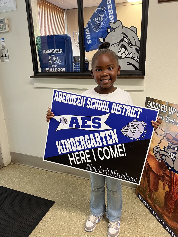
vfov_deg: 67.3
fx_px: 178
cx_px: 89
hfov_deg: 53.1
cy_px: 118
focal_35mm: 26
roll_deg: +2.8
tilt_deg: -17.5
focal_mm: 5.1
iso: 200
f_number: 1.6
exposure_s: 1/60
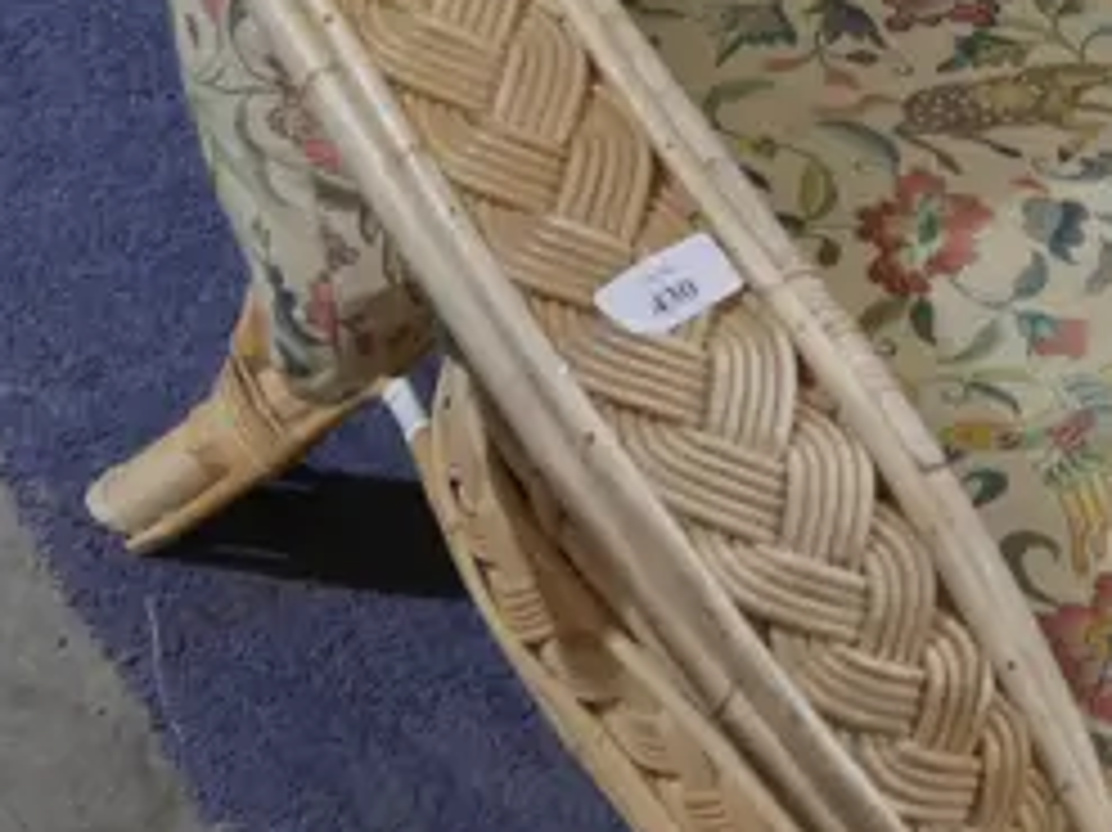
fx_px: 3725
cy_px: -184
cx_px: 1783
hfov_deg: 15.4
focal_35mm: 116
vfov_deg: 12.4
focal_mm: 14
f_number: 3.5
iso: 500
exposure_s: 1/60
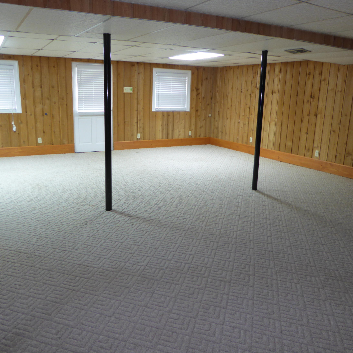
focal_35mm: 29
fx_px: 335
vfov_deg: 55.6
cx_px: 162
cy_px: 177
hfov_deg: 55.6
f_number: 3.3
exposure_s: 1/8
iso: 100
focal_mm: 4.3
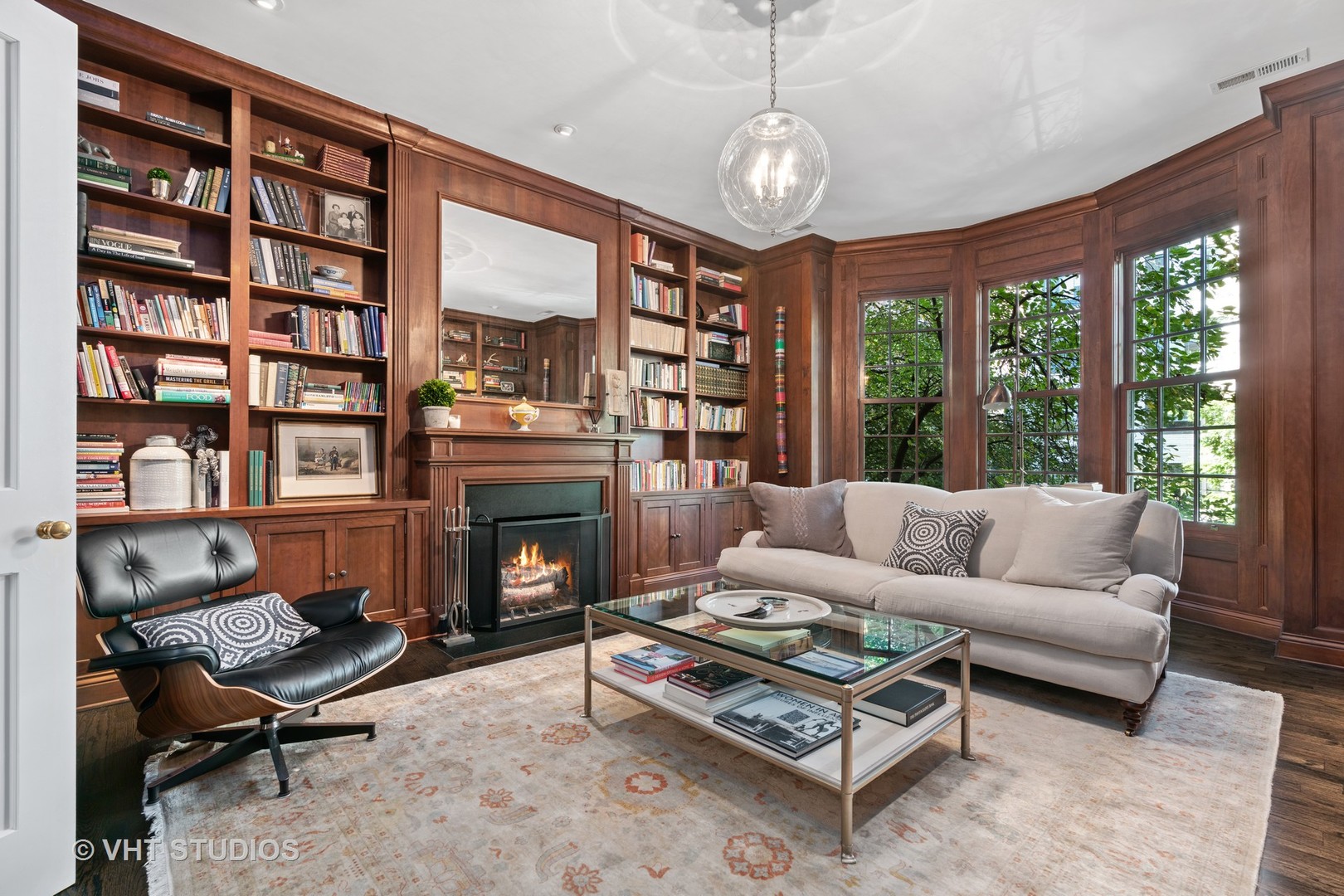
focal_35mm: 16
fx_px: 597
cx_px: 672
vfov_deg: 73.7
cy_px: 448
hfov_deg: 96.7
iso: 320
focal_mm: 16
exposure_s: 5
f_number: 7.1
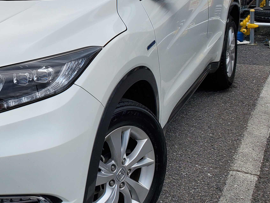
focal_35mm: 62
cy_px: 23
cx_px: -10
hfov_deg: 28.9
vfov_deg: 23.1
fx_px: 484
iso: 50
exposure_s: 1/2742
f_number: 2.4
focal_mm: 4.3
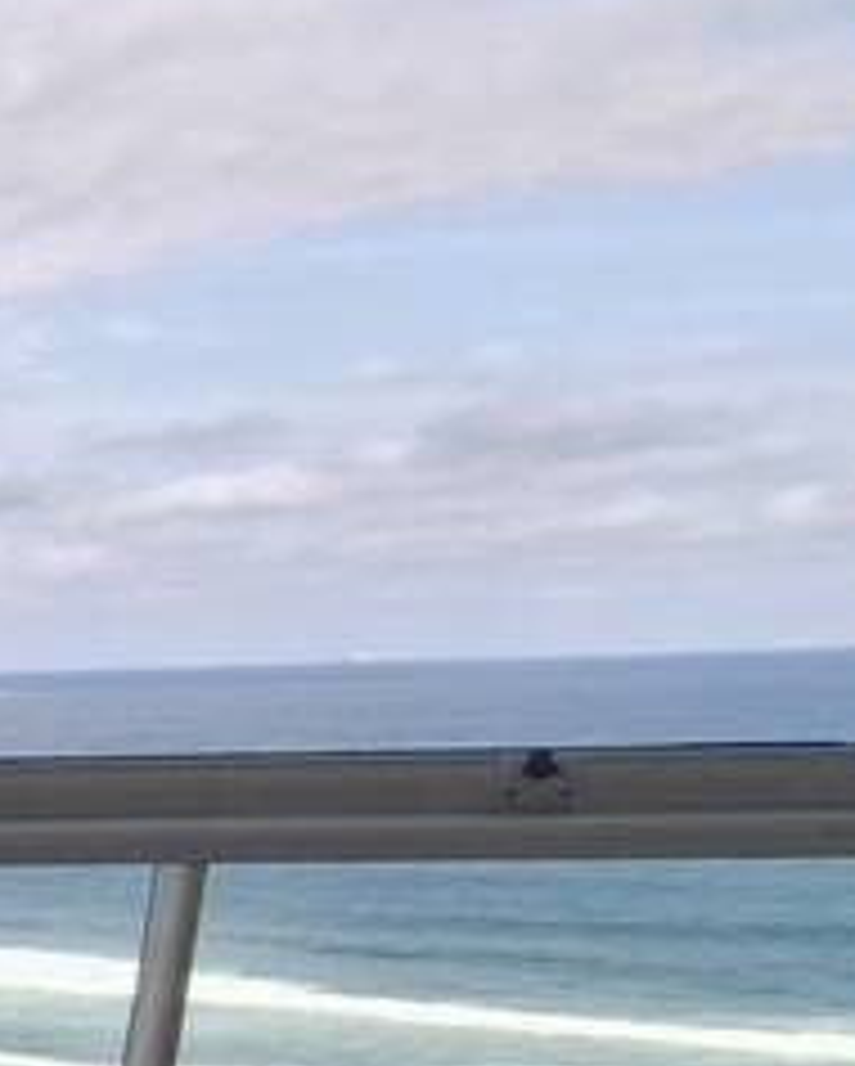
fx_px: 2432
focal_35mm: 77
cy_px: 1444
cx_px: -1674
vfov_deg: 21.9
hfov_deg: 11.6
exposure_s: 1/708
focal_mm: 1.74
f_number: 2.2
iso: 50
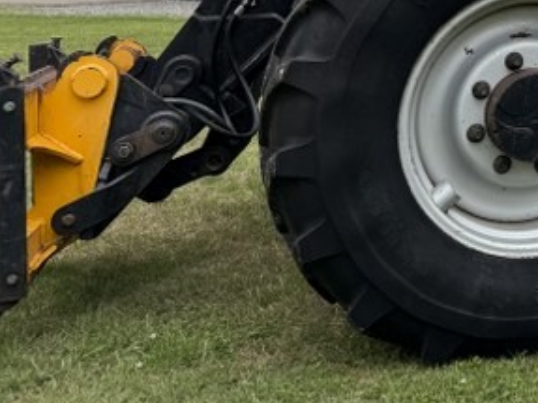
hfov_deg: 24.8
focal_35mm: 67
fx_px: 1041
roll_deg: -0.8
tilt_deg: +6.1
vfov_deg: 19.9
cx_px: 716
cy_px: -135
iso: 80
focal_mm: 6.76
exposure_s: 1/3021
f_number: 1.78
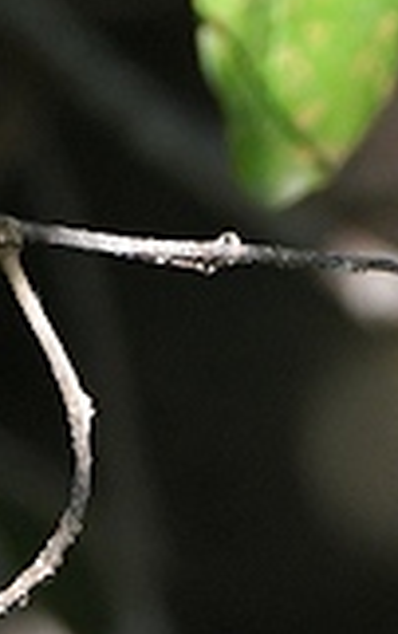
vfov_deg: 0.4
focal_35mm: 4856
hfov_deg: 0.3
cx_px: 1212
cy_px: 1937
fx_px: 84050
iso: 800
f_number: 5
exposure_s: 1/1250
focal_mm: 500
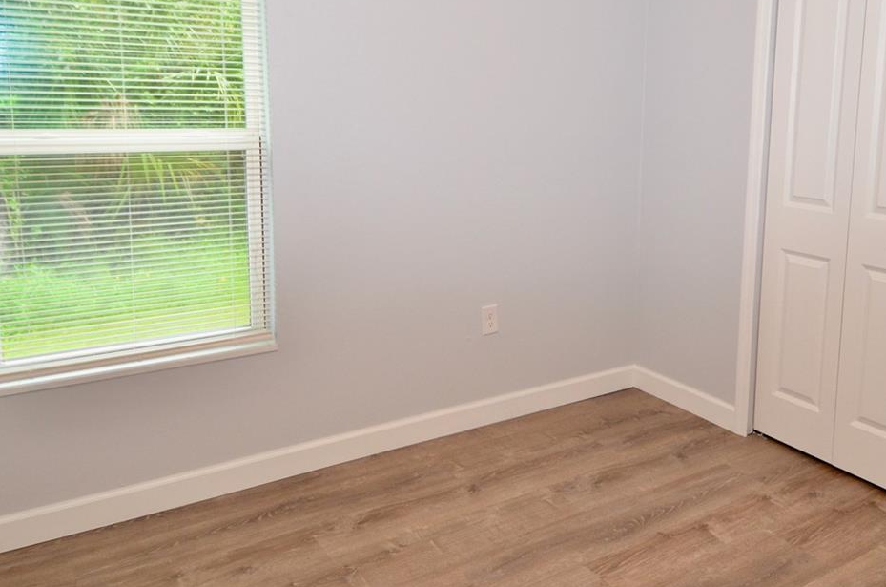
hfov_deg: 60.0
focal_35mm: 31
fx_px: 761
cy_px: 217
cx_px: 518
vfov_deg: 41.8
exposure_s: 1/60
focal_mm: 12
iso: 900
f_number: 4
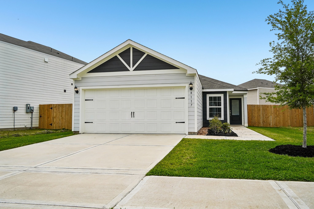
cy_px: 104
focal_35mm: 29
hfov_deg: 63.7
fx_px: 253
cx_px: 157
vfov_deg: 45.0
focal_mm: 29
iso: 500
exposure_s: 1/1250
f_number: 8
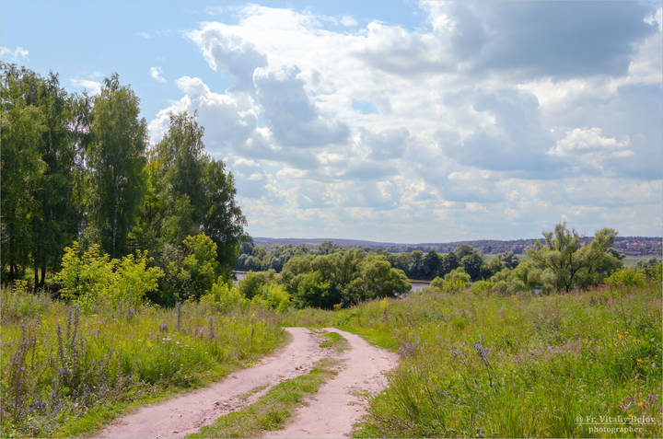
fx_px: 579
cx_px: 332
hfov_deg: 59.6
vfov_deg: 41.5
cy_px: 220
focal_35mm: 32
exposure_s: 1/1000
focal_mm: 21
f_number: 8
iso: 200
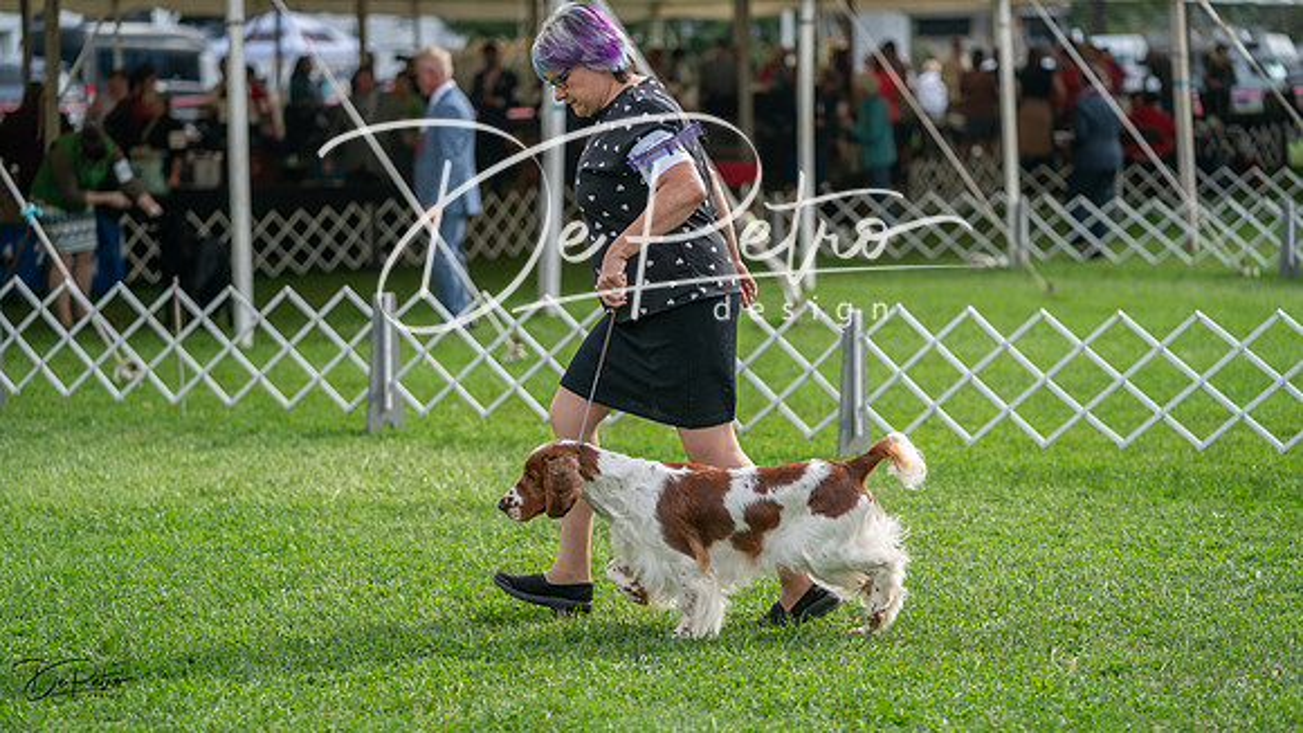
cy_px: 366
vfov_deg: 11.9
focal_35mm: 102
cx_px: 652
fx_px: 3510
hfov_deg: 21.0
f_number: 2.8
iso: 100
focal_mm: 97
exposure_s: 1/1000
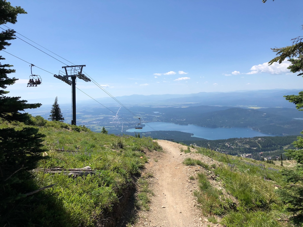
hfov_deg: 63.4
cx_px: 152
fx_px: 245
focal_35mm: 28
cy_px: 114
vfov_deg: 49.7
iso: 20
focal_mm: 4
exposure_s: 1/2825
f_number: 1.8
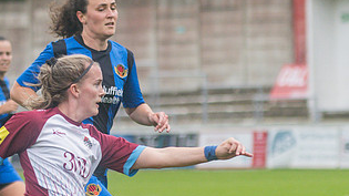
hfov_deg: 4.0
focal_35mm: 535
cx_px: 160
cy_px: 244
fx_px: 4950
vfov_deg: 2.3
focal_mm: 120
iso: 320
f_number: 4
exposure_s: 1/1000
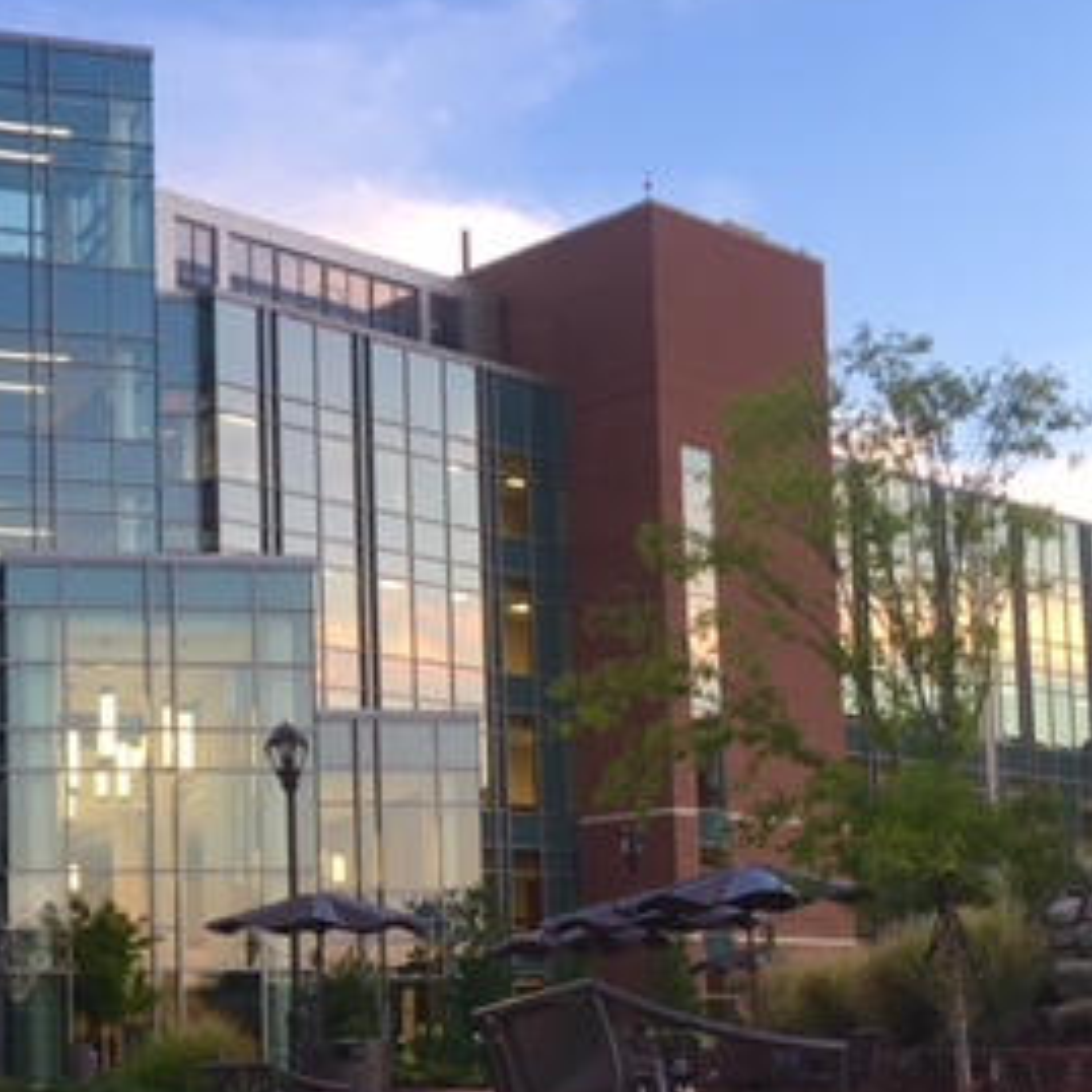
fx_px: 2177
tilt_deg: +5.2
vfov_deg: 27.8
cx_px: 154
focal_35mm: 61
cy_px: 816
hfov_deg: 27.4
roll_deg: +1.8
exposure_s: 1/40
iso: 25
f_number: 2.2
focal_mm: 4.15
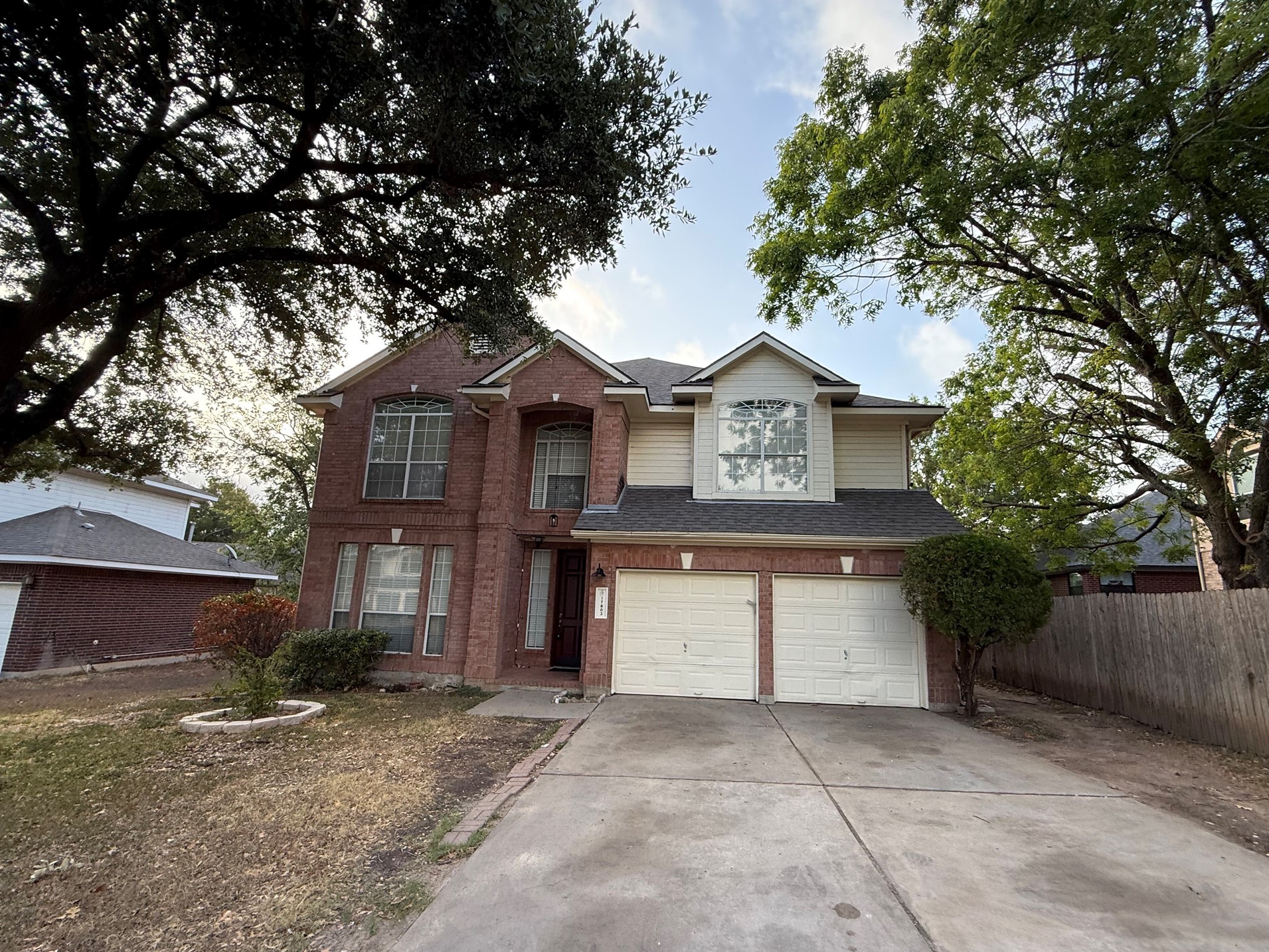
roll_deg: -1.8
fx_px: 550
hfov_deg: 98.1
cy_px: 504
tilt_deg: +12.6
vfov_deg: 81.7
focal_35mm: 15
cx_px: 661
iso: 64
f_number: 2.2
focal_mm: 2.22
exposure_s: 1/206
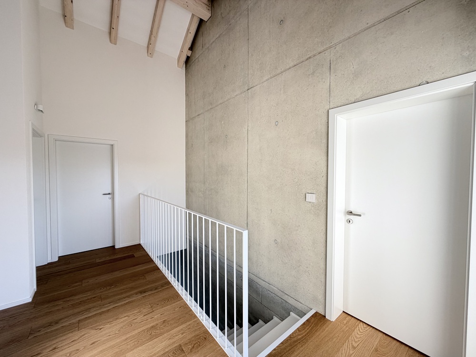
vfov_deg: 85.7
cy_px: 178
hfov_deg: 102.1
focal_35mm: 14
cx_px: 238
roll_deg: +0.0
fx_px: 193
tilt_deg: -1.3
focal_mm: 2.22
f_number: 2.2
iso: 64
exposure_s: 1/121
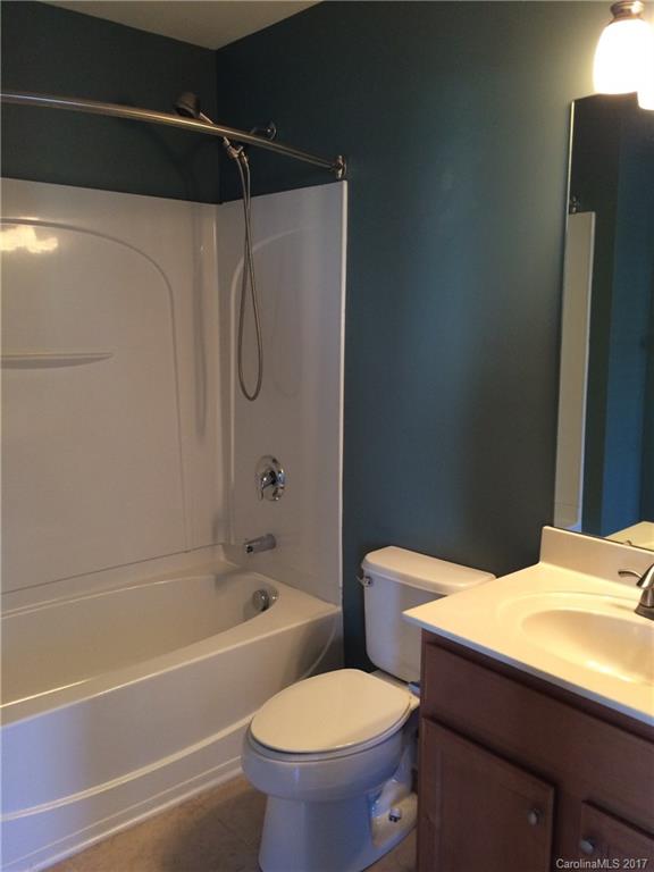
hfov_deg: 48.2
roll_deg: +0.5
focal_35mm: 29
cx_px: 327
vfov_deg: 61.7
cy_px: 436
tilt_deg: -10.1
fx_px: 731
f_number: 2.2
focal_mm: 4.15
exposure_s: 1/30
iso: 200
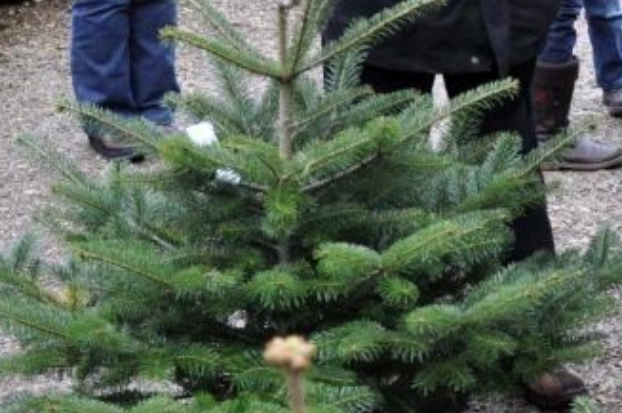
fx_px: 2028
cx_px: 742
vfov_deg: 11.4
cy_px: -63
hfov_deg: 16.7
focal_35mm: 118
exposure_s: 1/200
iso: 1100
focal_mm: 25
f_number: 4
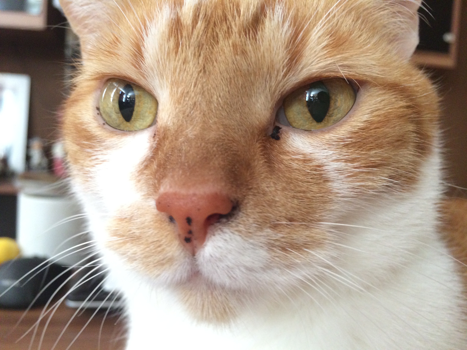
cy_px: 175
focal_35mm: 30
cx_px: 234
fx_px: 405
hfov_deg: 60.0
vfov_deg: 46.8
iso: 320
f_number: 2.2
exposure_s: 1/20
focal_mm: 4.12
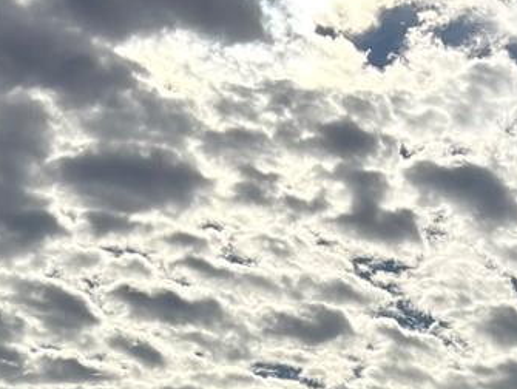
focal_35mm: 124
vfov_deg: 10.6
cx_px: 361
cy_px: 860
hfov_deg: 15.8
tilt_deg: -1.4
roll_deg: -2.9
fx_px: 1854
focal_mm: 5.96
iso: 50
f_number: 1.6
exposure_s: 1/14493
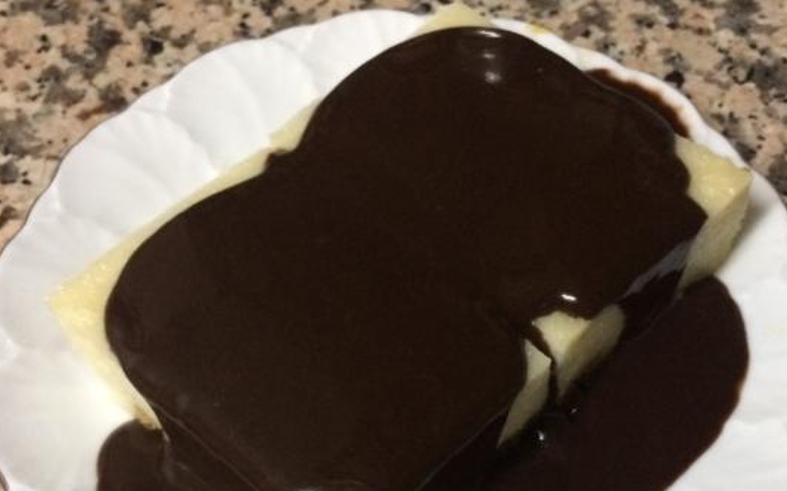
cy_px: 407
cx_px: 427
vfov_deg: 23.9
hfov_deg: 38.2
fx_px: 1136
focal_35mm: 53
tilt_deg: -60.8
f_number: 2.2
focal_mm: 4.15
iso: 320
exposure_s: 1/17
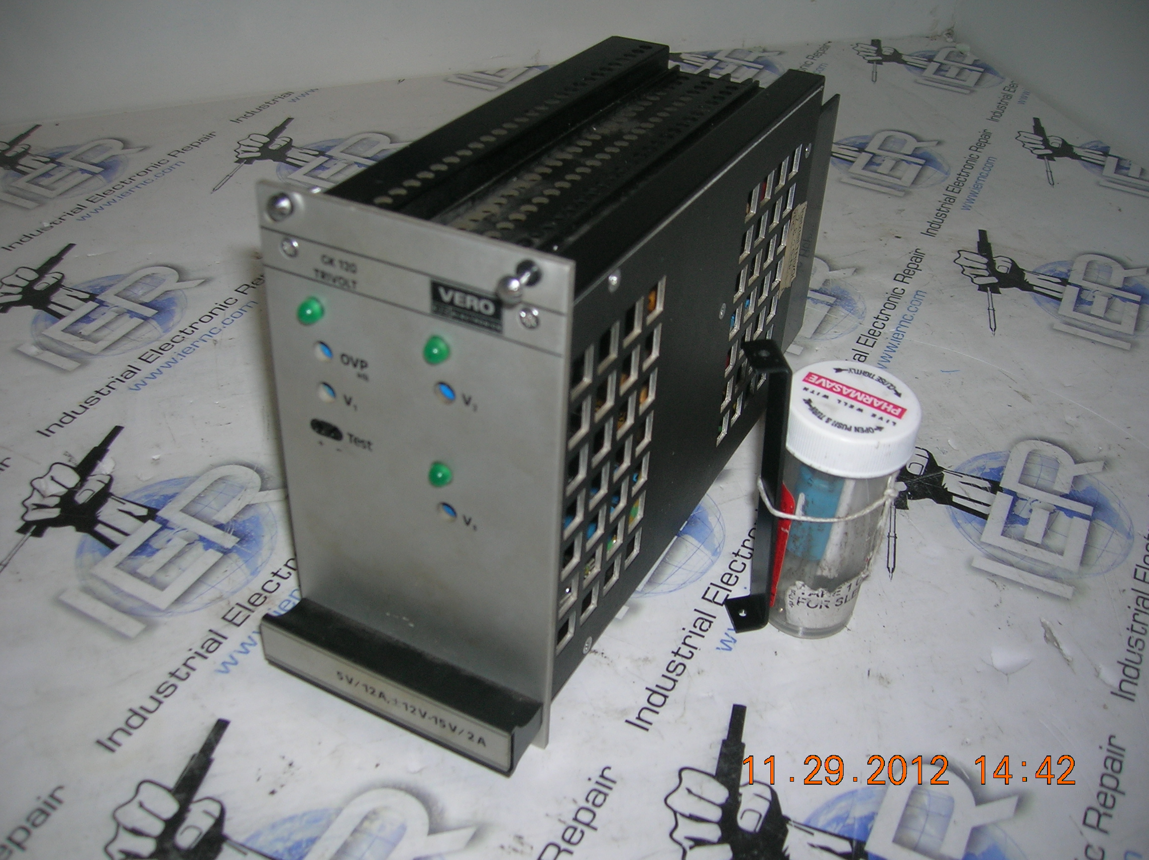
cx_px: 574
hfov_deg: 54.0
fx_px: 1128
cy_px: 430
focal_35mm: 34
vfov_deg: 41.7
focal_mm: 5.7
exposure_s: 1/60.1
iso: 50
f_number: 2.9
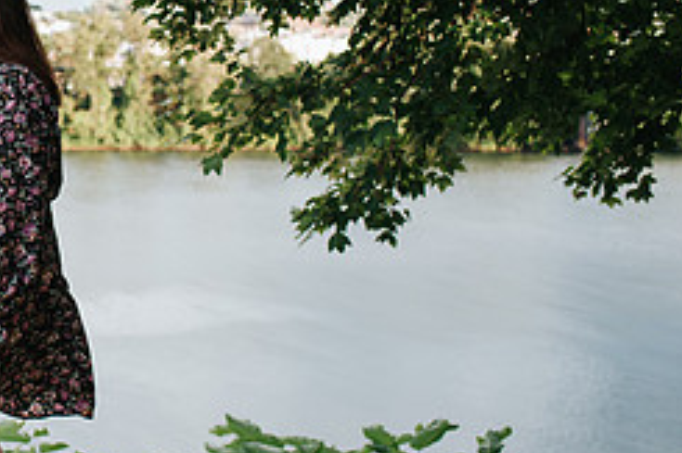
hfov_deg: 23.0
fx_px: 1571
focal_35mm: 83
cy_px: 179
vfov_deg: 16.4
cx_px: -75
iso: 280
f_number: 3.2
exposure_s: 1/400
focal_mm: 35
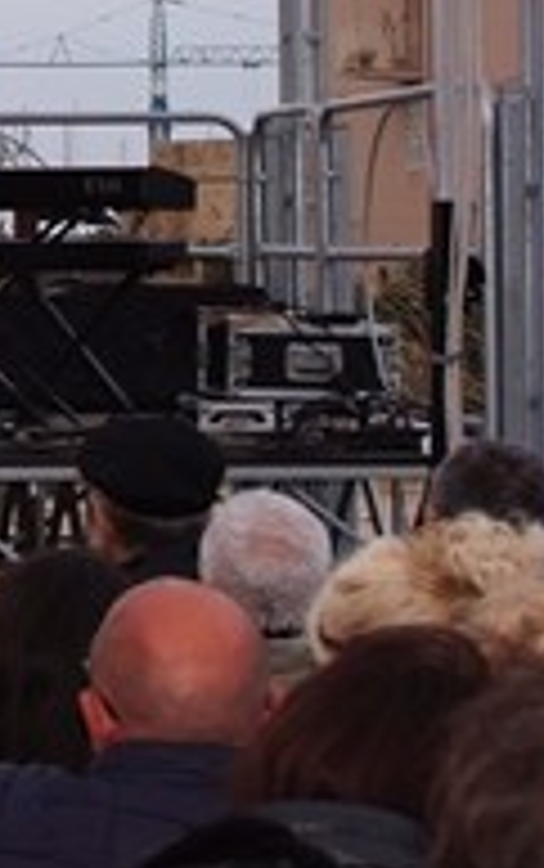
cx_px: -701
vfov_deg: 12.0
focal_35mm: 173
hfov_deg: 7.2
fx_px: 4095
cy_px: 7
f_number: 7.1
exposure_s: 1/50
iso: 400
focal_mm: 27
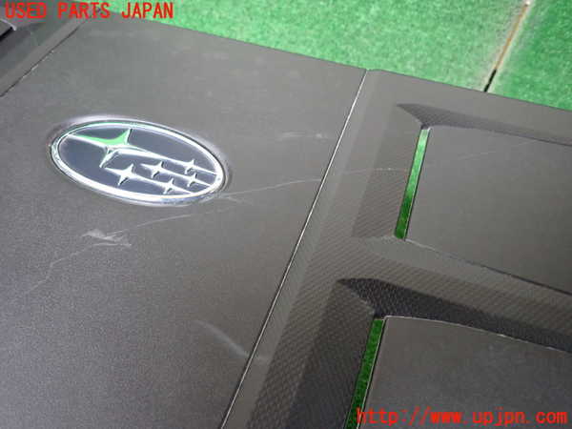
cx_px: 286
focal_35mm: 25
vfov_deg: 54.9
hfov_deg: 69.4
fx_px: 413
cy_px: 214
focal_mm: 4.5
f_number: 2
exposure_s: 1/200
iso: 1000
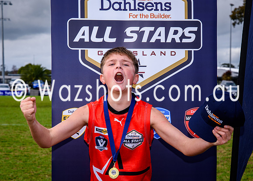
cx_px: 121
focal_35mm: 110
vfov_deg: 13.1
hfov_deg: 18.2
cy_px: 117
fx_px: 788
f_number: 5.6
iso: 100
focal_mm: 48
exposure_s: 1/160
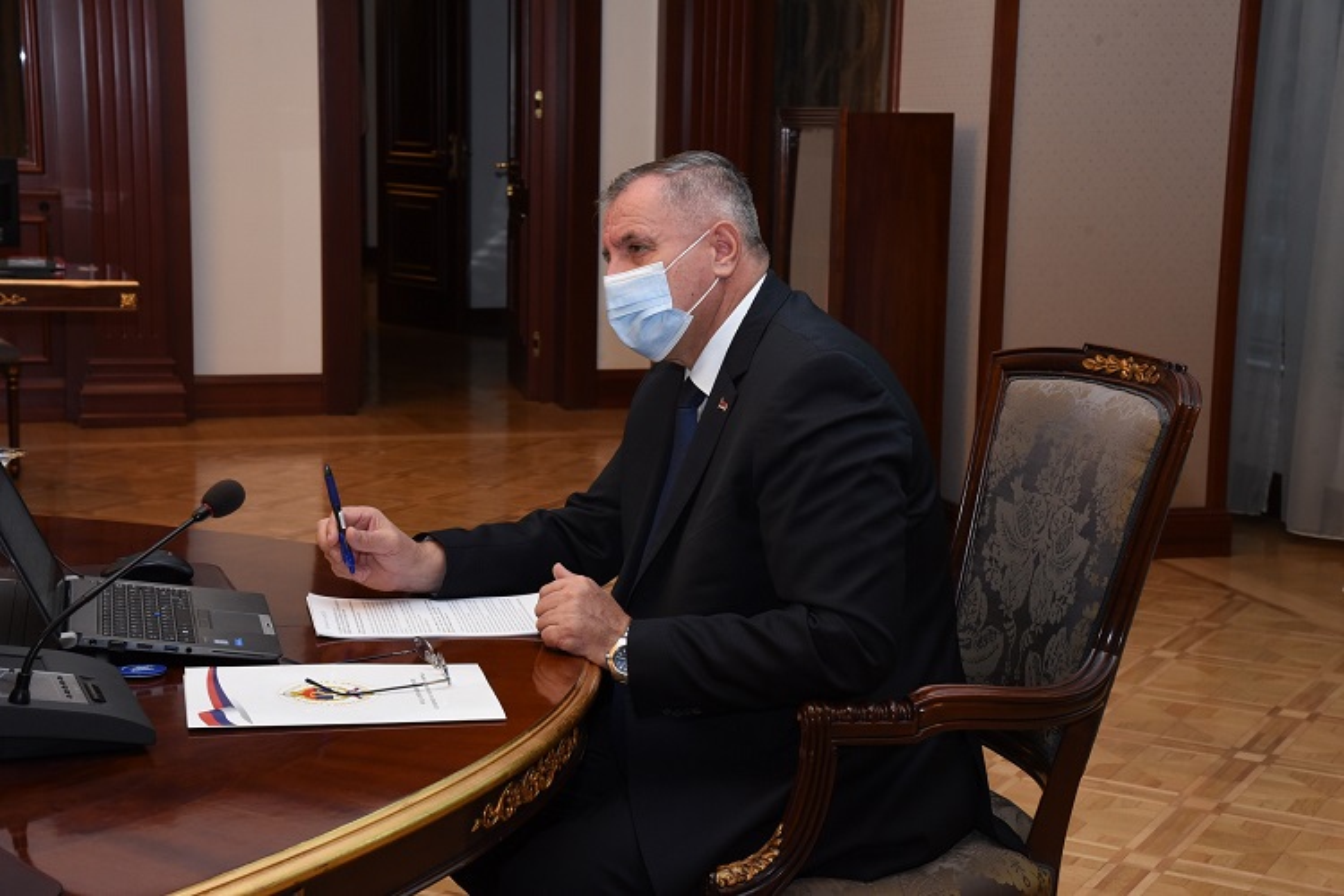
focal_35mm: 62
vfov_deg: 21.9
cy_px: 448
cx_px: 672
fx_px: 2314
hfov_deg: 32.4
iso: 2500
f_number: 9
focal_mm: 62
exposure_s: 1/60
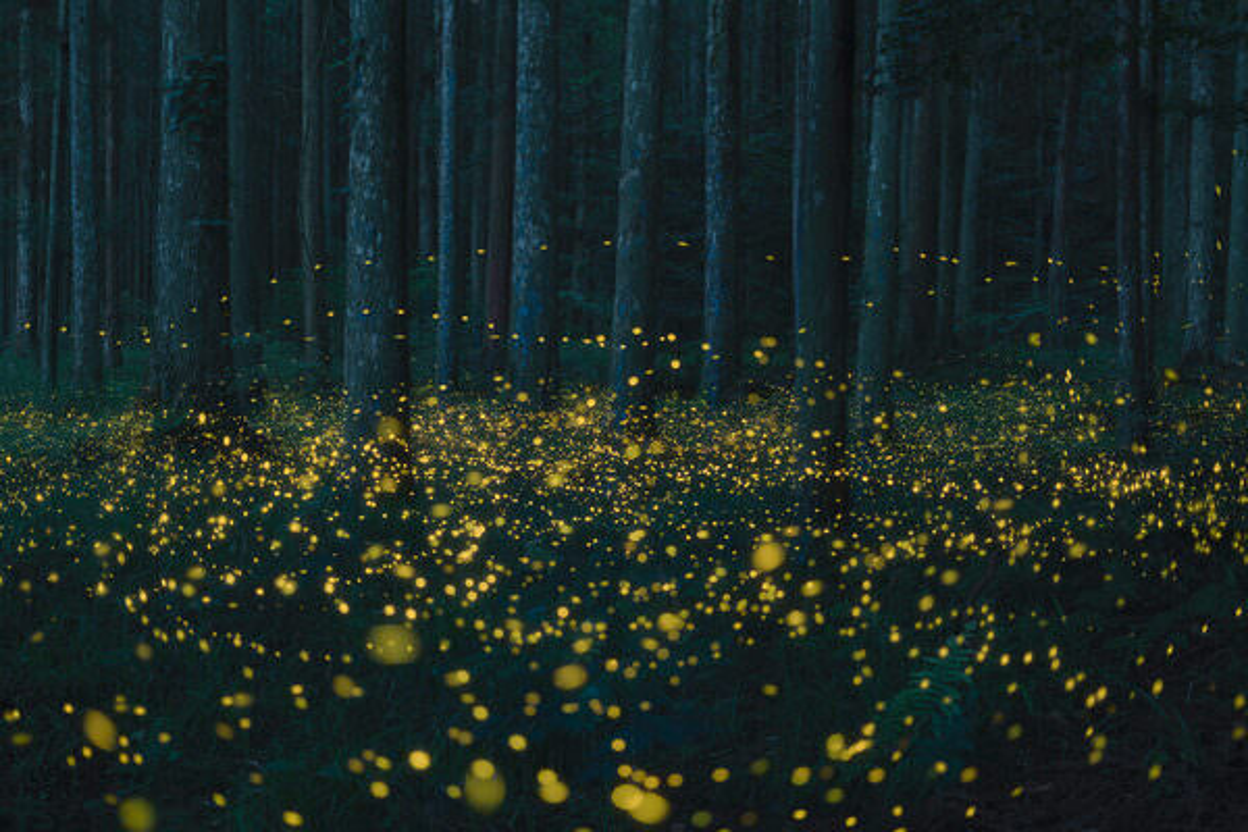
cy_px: 416
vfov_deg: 27.0
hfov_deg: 39.6
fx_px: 1733
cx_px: 624
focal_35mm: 50
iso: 4000
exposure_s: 11
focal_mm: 50
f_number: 1.8
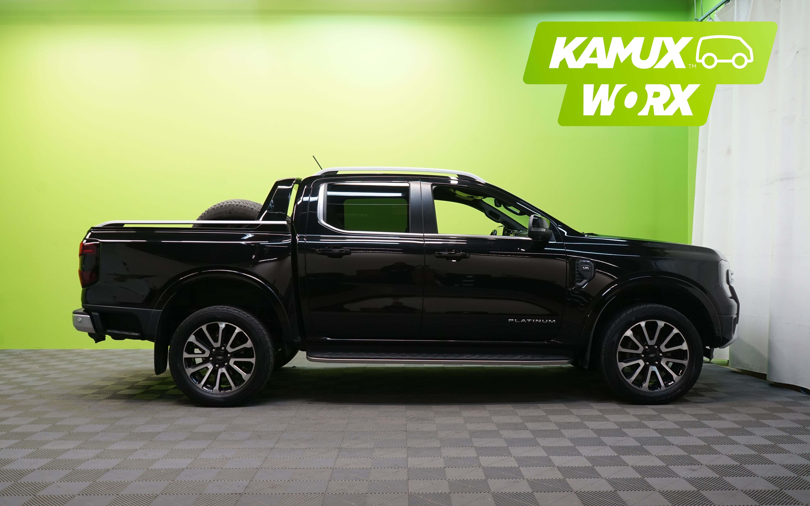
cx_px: 404
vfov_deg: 40.6
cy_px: 265
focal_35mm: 31
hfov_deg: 61.2
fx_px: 684
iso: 800
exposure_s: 1/50
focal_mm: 30
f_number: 5.6
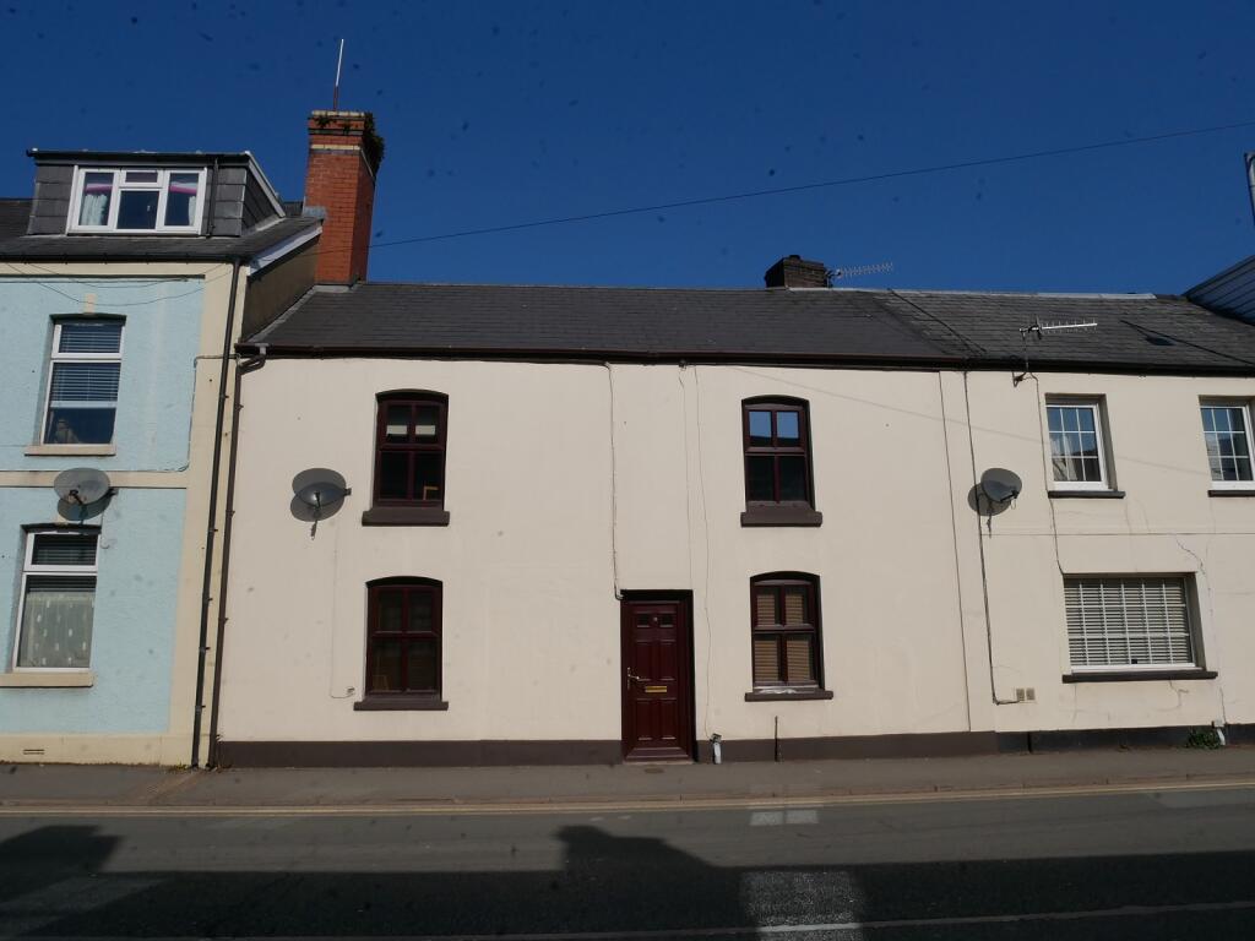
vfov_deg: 56.8
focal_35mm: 24
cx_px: 628
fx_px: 870
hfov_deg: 71.6
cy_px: 470
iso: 200
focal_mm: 12
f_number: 16
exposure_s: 1/400
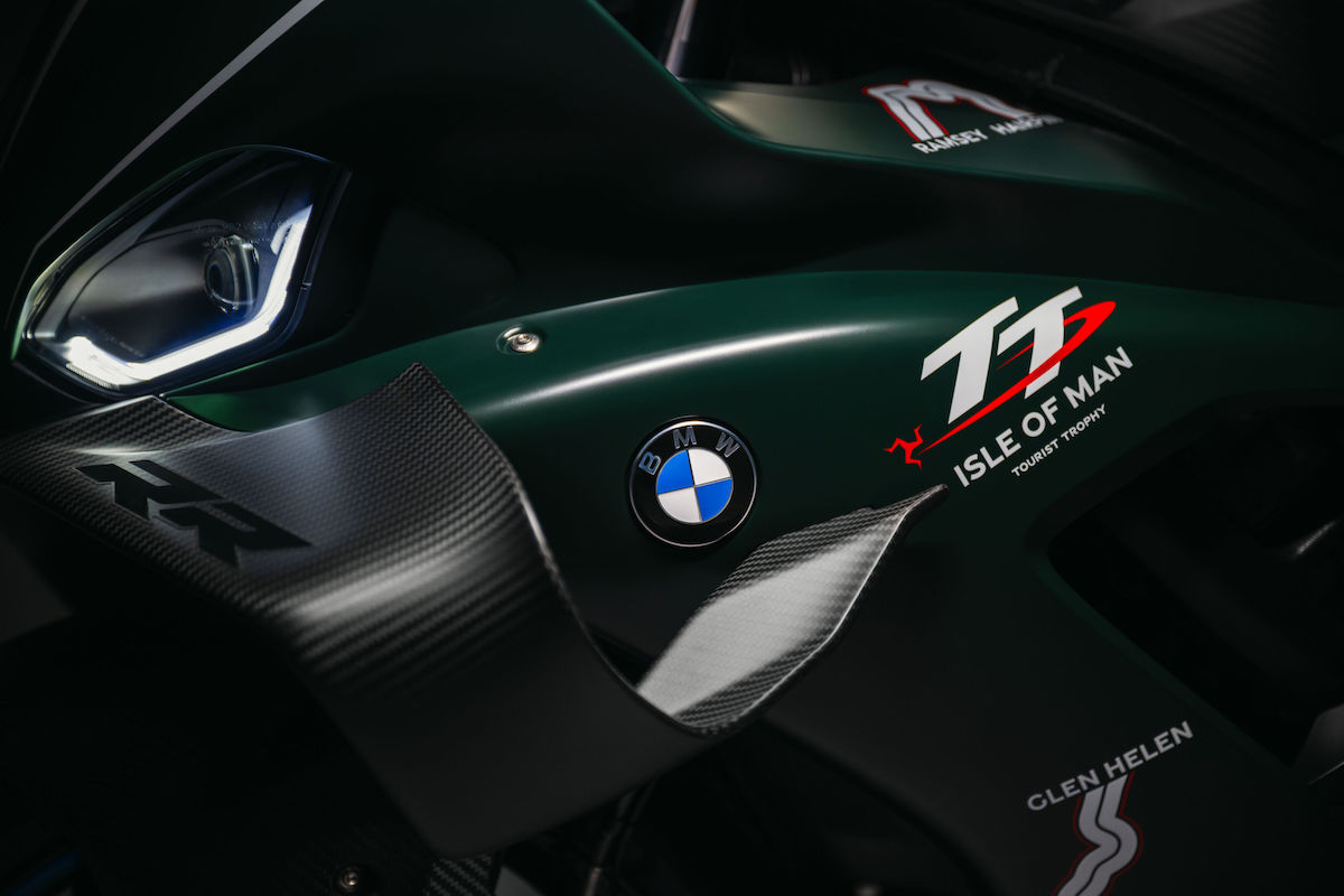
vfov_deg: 20.0
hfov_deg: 29.7
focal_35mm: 68
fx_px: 2538
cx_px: 672
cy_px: 448
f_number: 2.8
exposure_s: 1/80
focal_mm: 68
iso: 2200
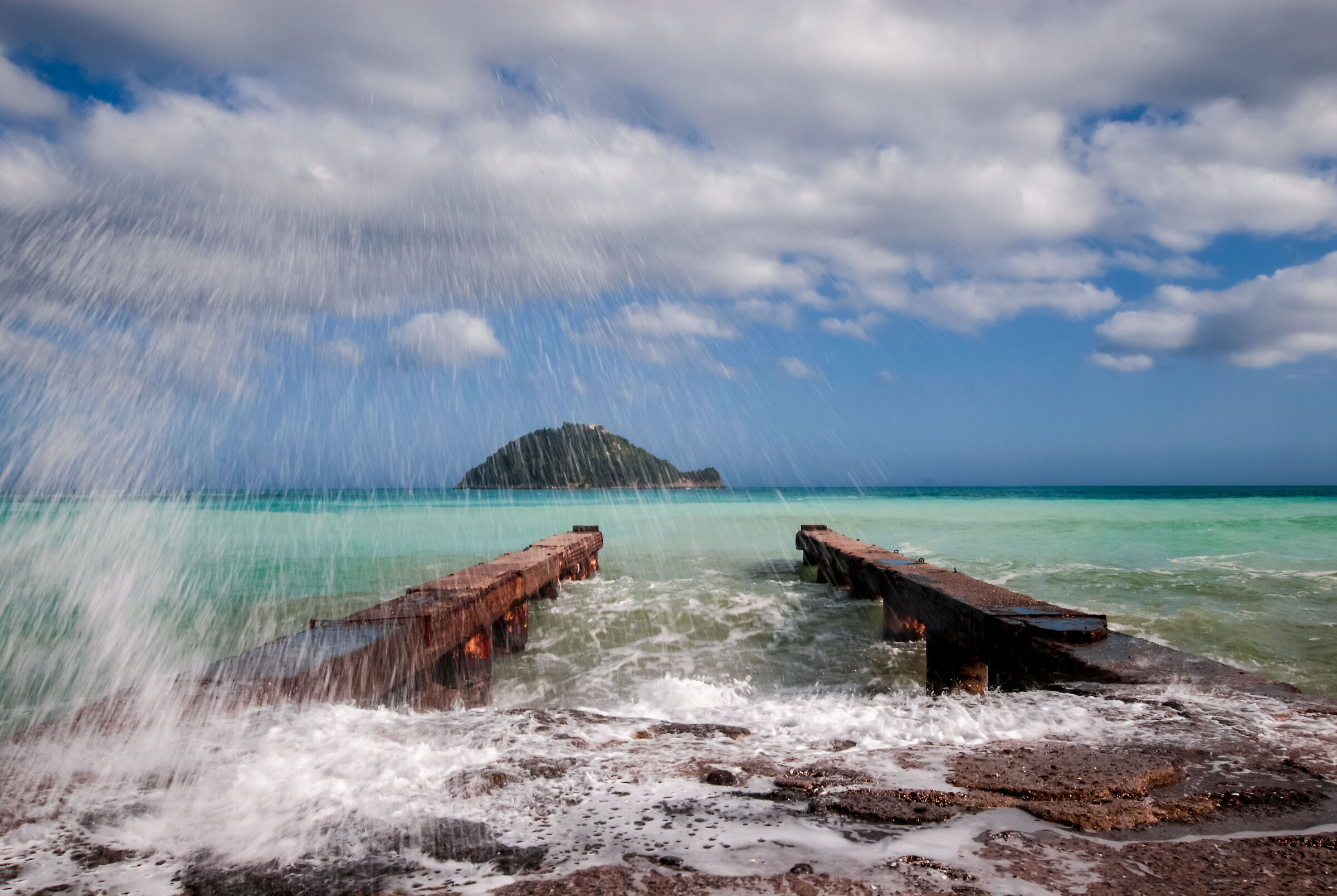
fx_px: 1116
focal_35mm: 30
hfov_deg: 61.9
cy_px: 448
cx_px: 668
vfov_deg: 43.7
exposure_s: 1/25
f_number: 20
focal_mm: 20
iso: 100
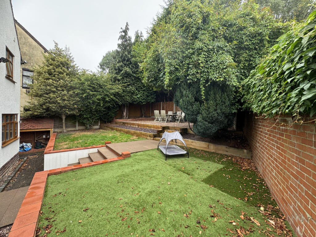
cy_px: 118
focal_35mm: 14
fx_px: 128
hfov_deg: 102.1
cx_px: 158
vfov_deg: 85.7
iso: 64
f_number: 2.2
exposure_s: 1/99
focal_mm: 2.22
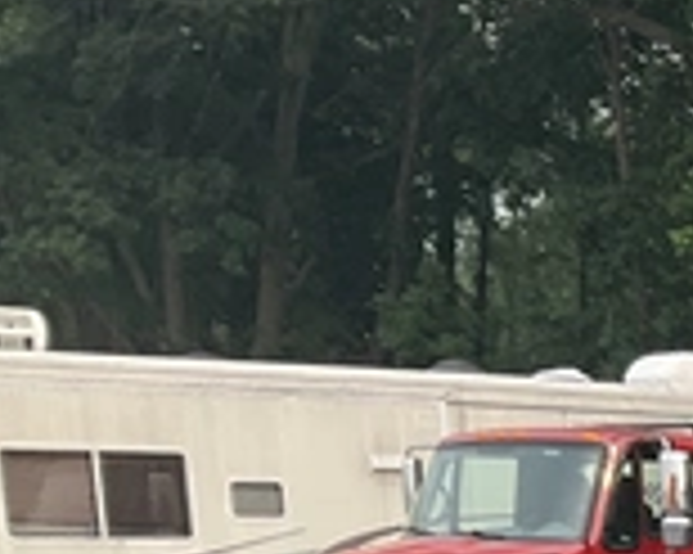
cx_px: 1498
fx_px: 2829
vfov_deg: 10.0
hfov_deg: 12.0
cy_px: 1232
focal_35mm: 138
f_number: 1.8
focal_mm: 3
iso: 25
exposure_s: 1/389
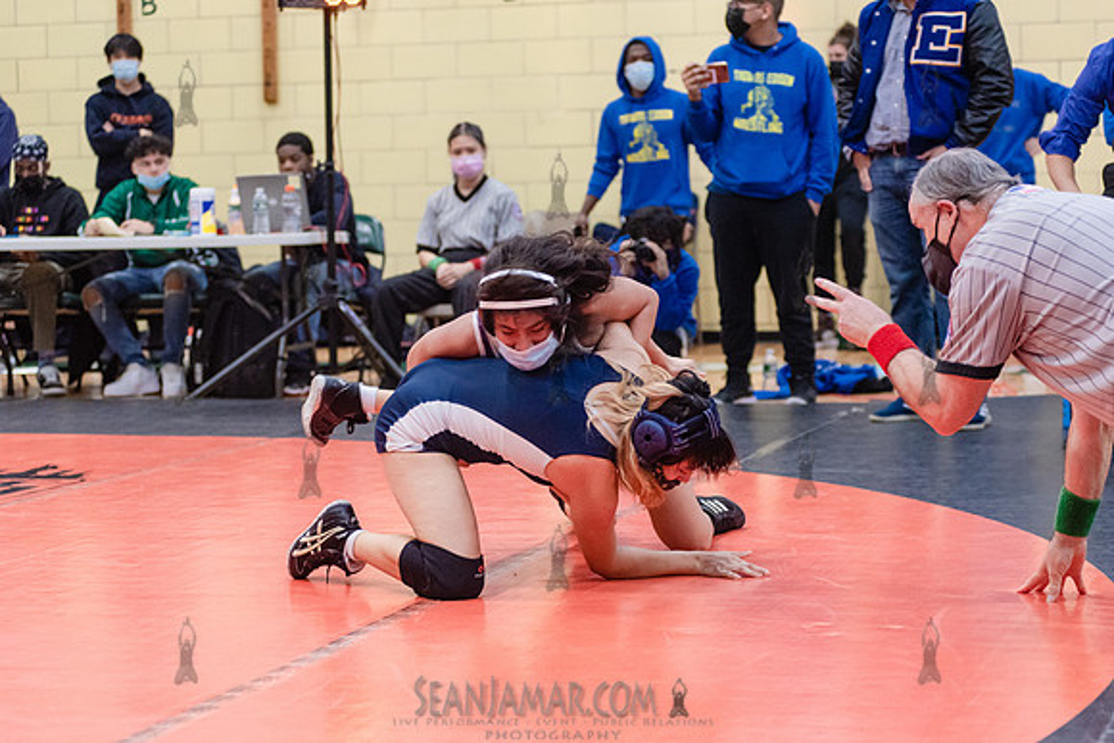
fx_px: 2700
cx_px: 557
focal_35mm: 87
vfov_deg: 15.7
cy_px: 372
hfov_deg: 23.3
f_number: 3.5
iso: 4000
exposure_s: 1/400
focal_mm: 80
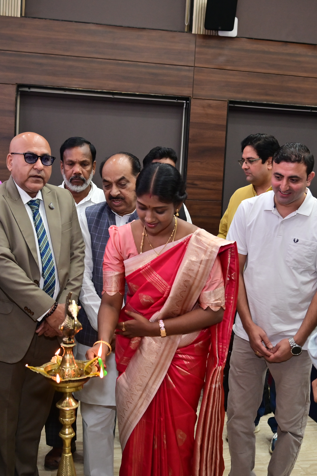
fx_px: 621
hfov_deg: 28.6
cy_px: 236
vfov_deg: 41.9
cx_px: 148
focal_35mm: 47
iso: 1250
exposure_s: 1/200
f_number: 4.5
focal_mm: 31
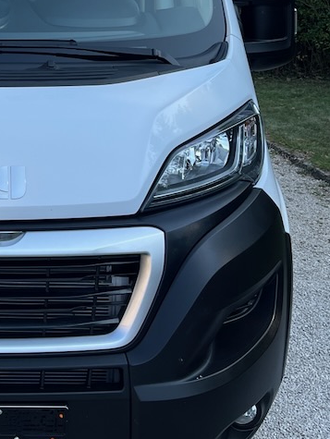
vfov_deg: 27.0
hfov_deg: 19.9
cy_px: 63
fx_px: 889
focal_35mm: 70
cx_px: -51
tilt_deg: -7.4
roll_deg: +1.8
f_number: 1.6
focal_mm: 5.1
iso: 50
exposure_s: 1/1441
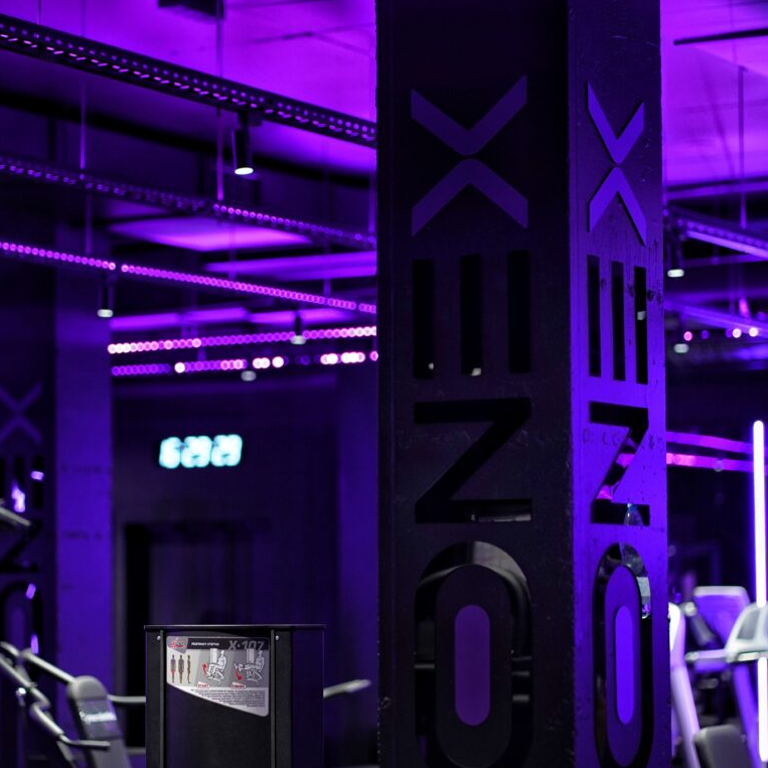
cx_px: 385
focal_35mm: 109
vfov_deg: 16.0
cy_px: 410
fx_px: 2736
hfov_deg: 16.0
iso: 1250
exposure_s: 1/80
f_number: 1.8
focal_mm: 85
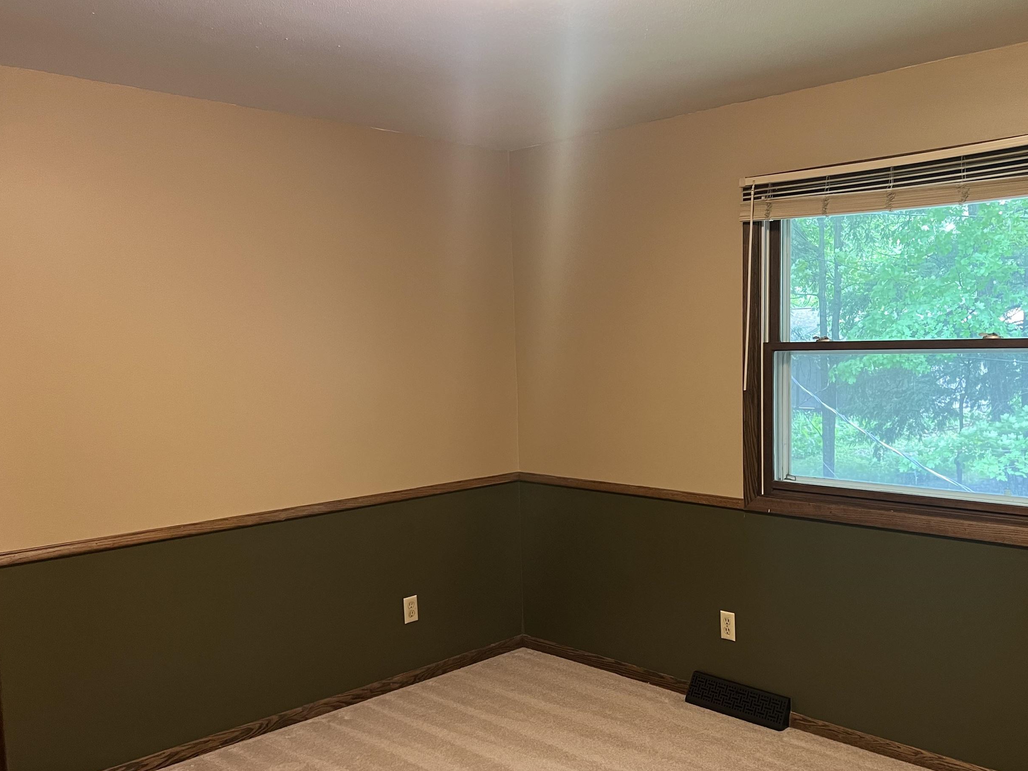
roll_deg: +1.6
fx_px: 980
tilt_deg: -6.1
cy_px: 428
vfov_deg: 42.9
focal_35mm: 33
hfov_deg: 55.0
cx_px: 608
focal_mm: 5.7
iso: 250
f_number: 1.5
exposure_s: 1/60
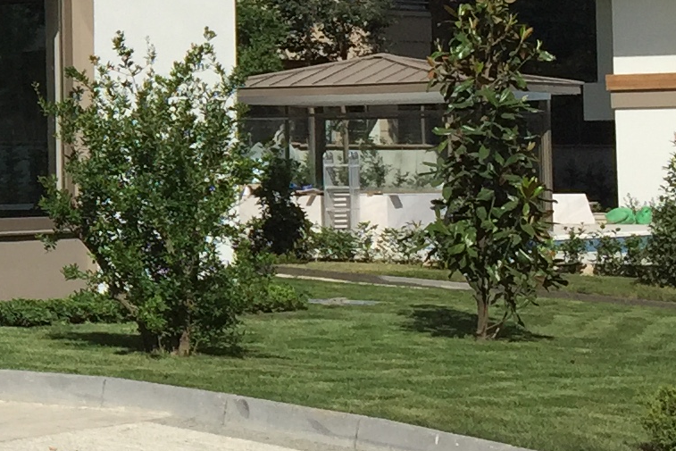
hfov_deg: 14.5
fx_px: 2441
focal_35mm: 130
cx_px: -396
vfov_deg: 10.5
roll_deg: +0.2
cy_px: 48
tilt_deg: +2.7
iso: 32
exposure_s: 1/3300
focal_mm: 4.15
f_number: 2.2
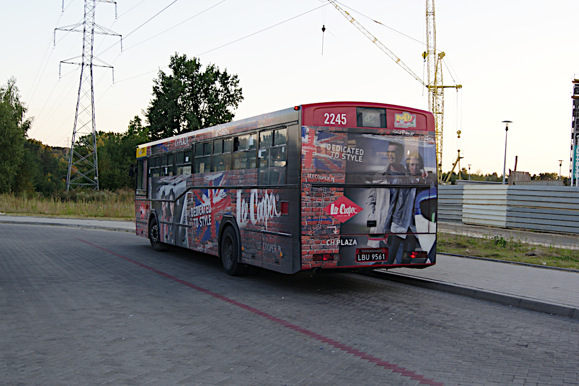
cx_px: 290
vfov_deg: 31.9
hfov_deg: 46.4
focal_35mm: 42
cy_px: 193
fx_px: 675
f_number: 7.1
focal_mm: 28
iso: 200
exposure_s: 1/60
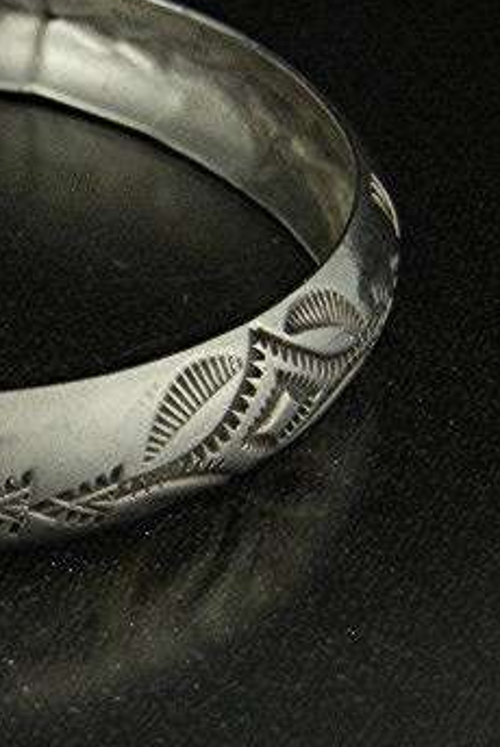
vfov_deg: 17.9
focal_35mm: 114
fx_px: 2370
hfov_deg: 11.6
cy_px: 313
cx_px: -193
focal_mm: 10.6
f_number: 8
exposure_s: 1/30
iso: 496
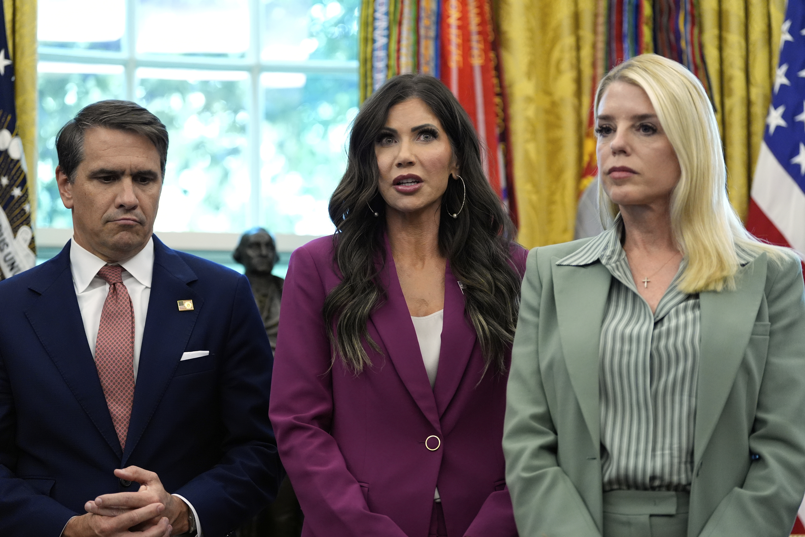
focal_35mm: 88
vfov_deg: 15.5
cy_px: 268
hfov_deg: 23.1
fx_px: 1968
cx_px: 402
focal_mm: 88
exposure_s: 1/200
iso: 3200
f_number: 2.8
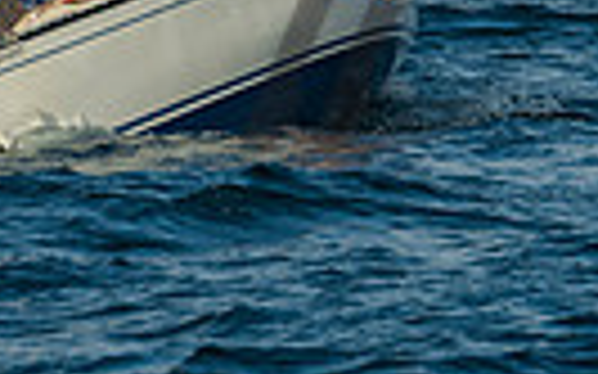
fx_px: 11338
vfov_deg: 1.9
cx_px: -53
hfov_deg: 3.0
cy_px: -389
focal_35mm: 696
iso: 250
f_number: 6.3
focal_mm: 140
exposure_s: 1/800
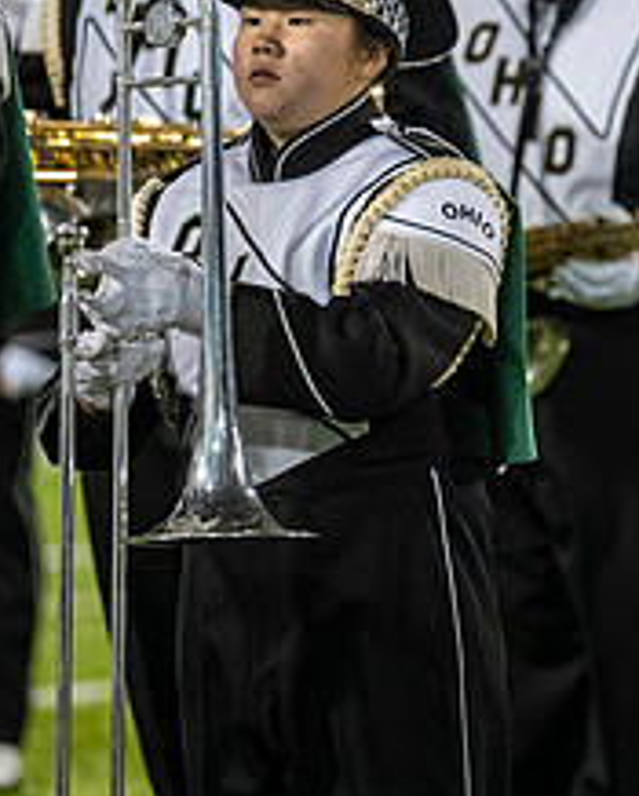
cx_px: 960
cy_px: 197
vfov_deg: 2.6
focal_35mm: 747
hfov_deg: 2.1
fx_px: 17622
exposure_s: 1/500
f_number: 2.8
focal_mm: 200
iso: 1000
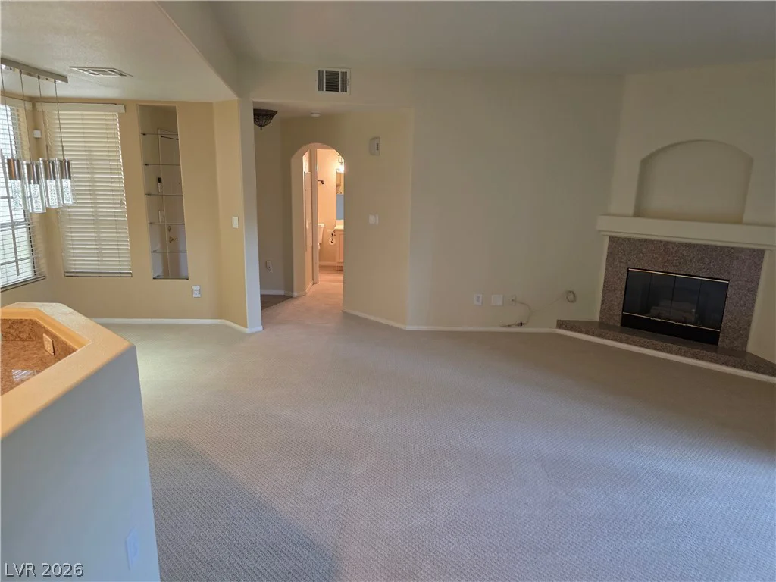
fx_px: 516
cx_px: 388
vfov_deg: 58.9
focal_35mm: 23
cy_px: 291
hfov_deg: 73.9
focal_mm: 6.3
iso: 320
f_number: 1.7
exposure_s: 1/120
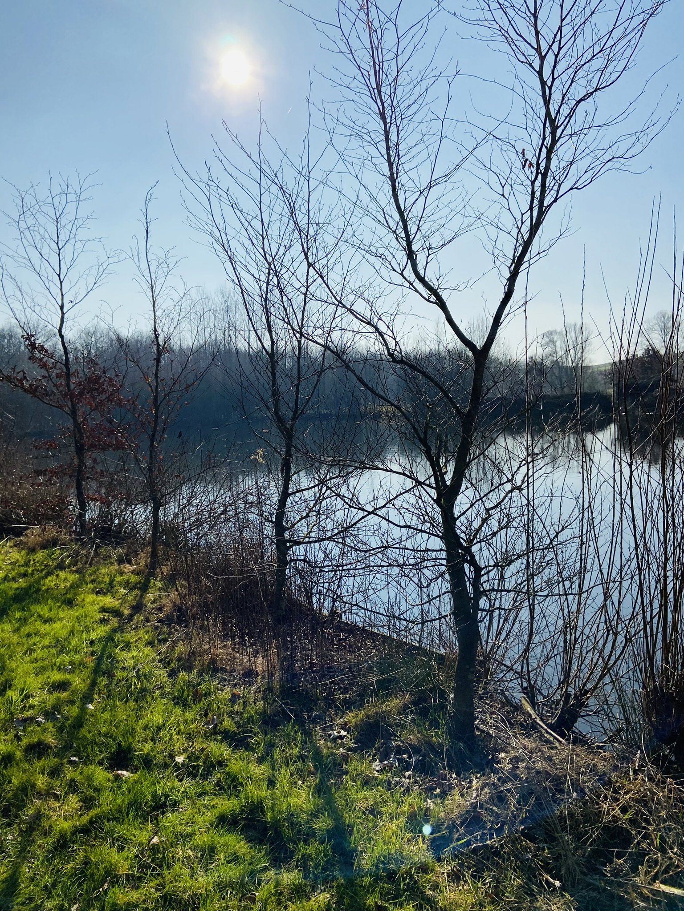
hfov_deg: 53.1
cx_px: 342
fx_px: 685
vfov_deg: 67.3
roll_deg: +2.8
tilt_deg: -4.4
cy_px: 456
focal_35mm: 26
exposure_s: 1/8197
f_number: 1.8
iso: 32
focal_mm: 4.25
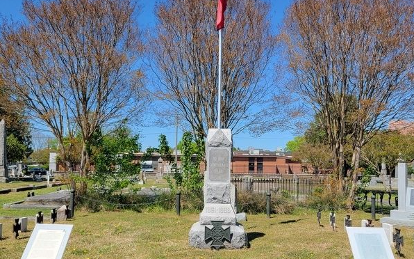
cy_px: 134
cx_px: 208
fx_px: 417
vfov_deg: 34.4
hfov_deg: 52.8
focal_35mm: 37
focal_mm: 5.4
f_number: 1.8
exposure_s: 1/2021
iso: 40
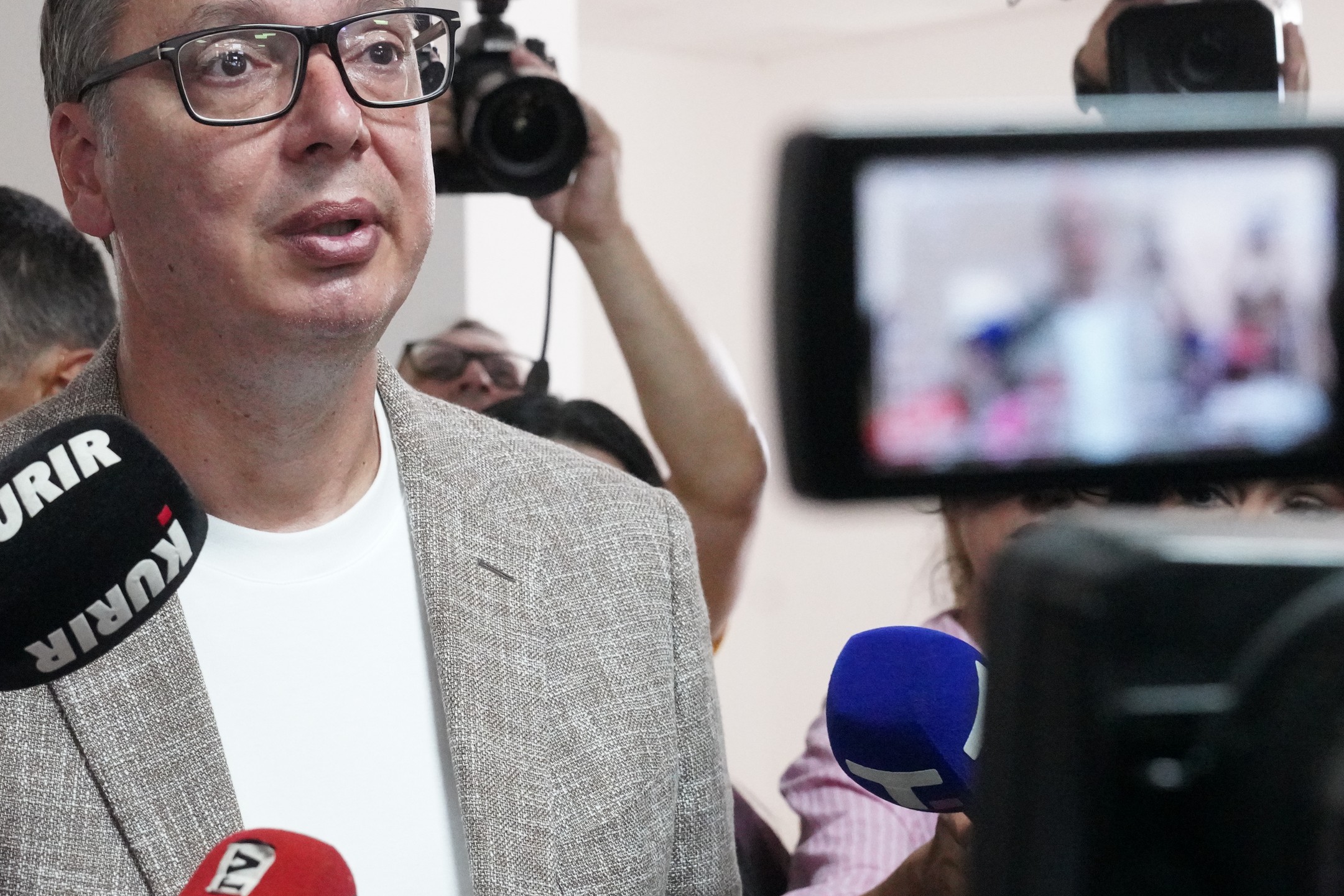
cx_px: 498
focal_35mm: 87
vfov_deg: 15.7
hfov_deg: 23.3
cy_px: 500
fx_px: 3248
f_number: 5
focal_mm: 47
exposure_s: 1/320
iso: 10000
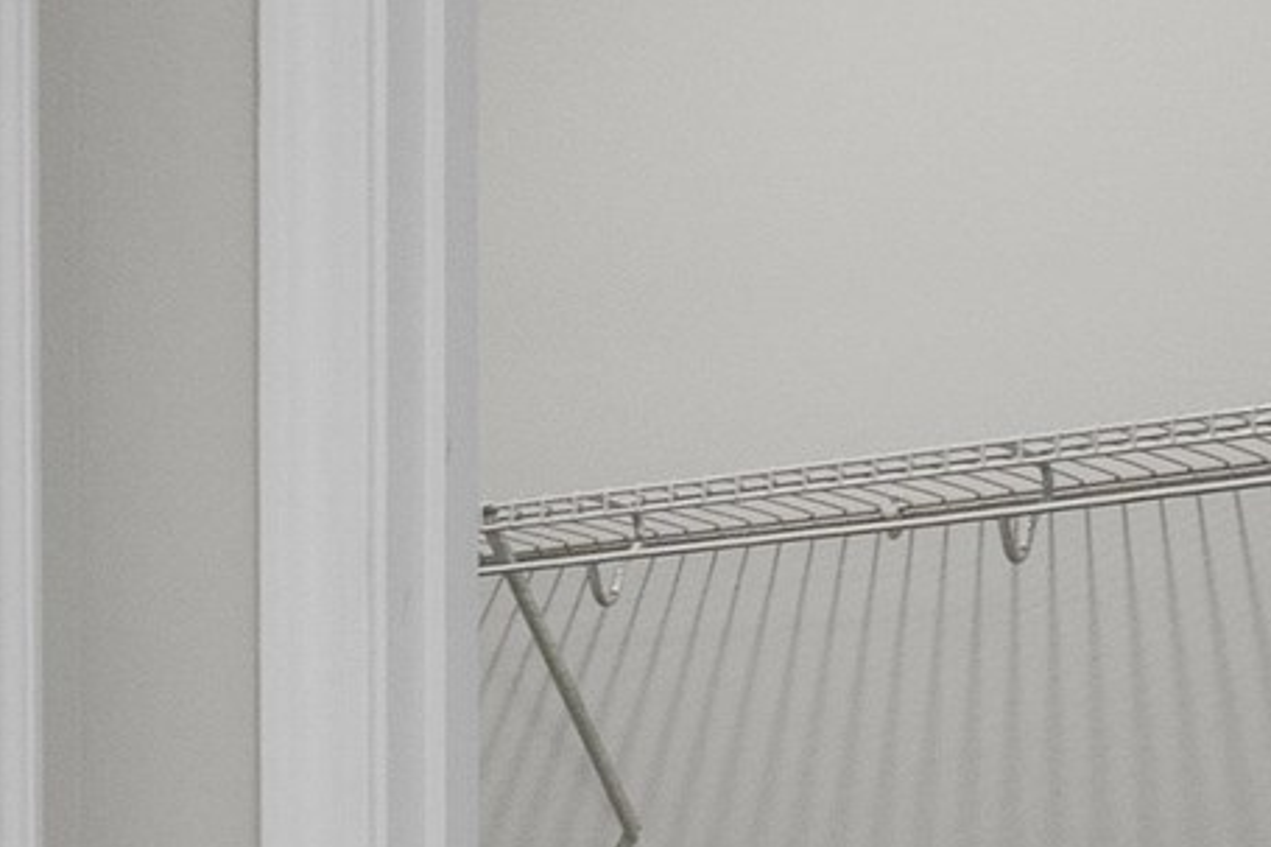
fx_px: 3811
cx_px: -1947
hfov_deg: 13.1
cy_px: 1182
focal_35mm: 108
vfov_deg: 12.2
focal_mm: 16
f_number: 8
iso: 1000
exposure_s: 1/15
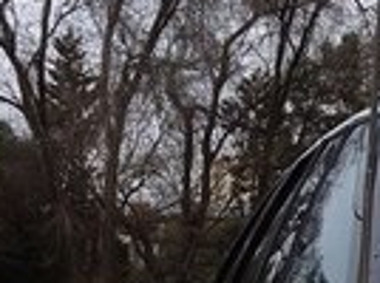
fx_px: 1260
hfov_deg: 16.9
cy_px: 467
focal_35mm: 115
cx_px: 329
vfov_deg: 12.0
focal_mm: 3.3
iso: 40
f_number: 2.2
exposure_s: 1/499
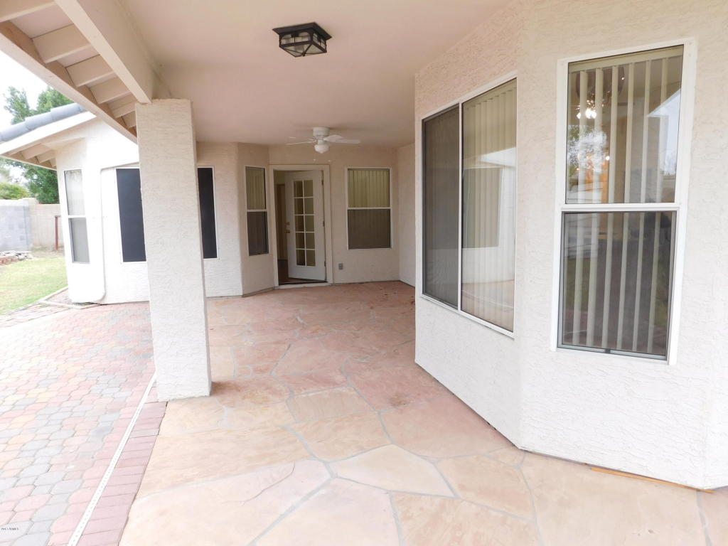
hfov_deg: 71.6
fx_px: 505
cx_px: 364
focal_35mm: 24
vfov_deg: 56.8
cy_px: 273
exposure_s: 1/50
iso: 125
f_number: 3
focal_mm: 4.1
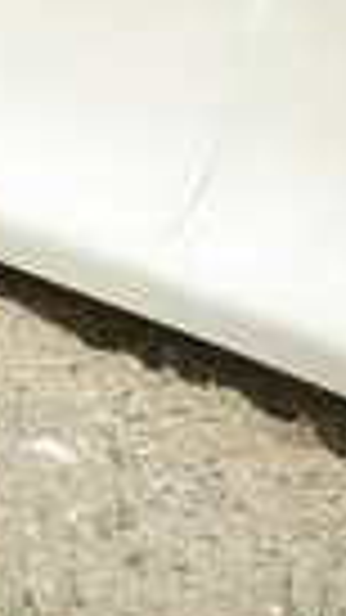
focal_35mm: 597
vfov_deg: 3.6
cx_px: -535
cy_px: 56
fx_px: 9743
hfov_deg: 2.0
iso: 400
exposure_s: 1/1250
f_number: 6.3
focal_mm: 195
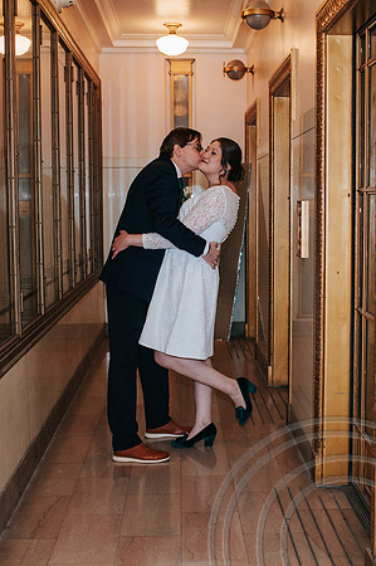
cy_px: 284
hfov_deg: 25.1
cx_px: 232
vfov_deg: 37.1
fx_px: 842
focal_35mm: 54
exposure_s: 1/200
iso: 800
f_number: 2.5
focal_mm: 35
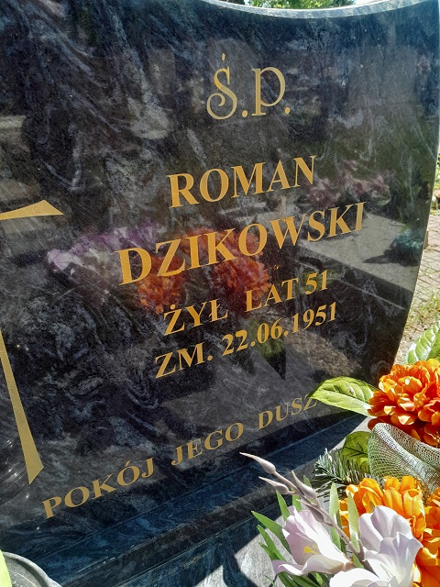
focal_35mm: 27
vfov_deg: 65.3
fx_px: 458
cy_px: 294
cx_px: 220
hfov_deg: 51.4
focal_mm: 4
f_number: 1.8
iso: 40
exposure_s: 1/100
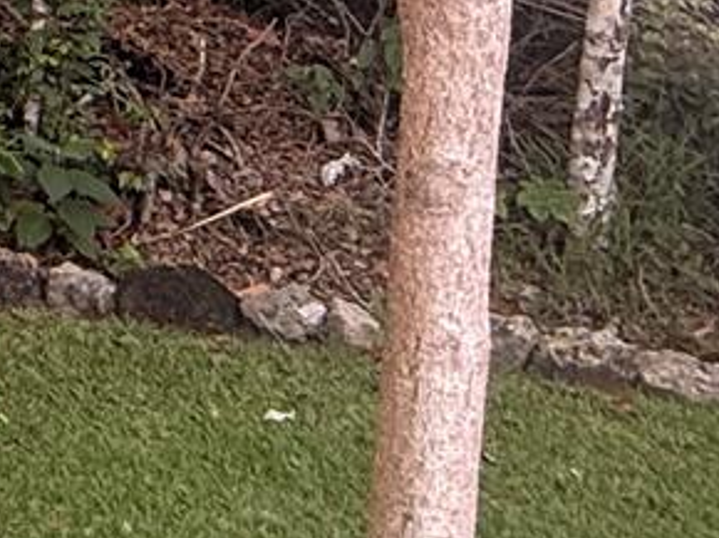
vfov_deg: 13.7
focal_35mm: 99
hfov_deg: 13.8
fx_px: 2055
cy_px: -342
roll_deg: +1.2
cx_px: -1021
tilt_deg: -3.4
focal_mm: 2.22
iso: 64
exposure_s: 1/220
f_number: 2.2
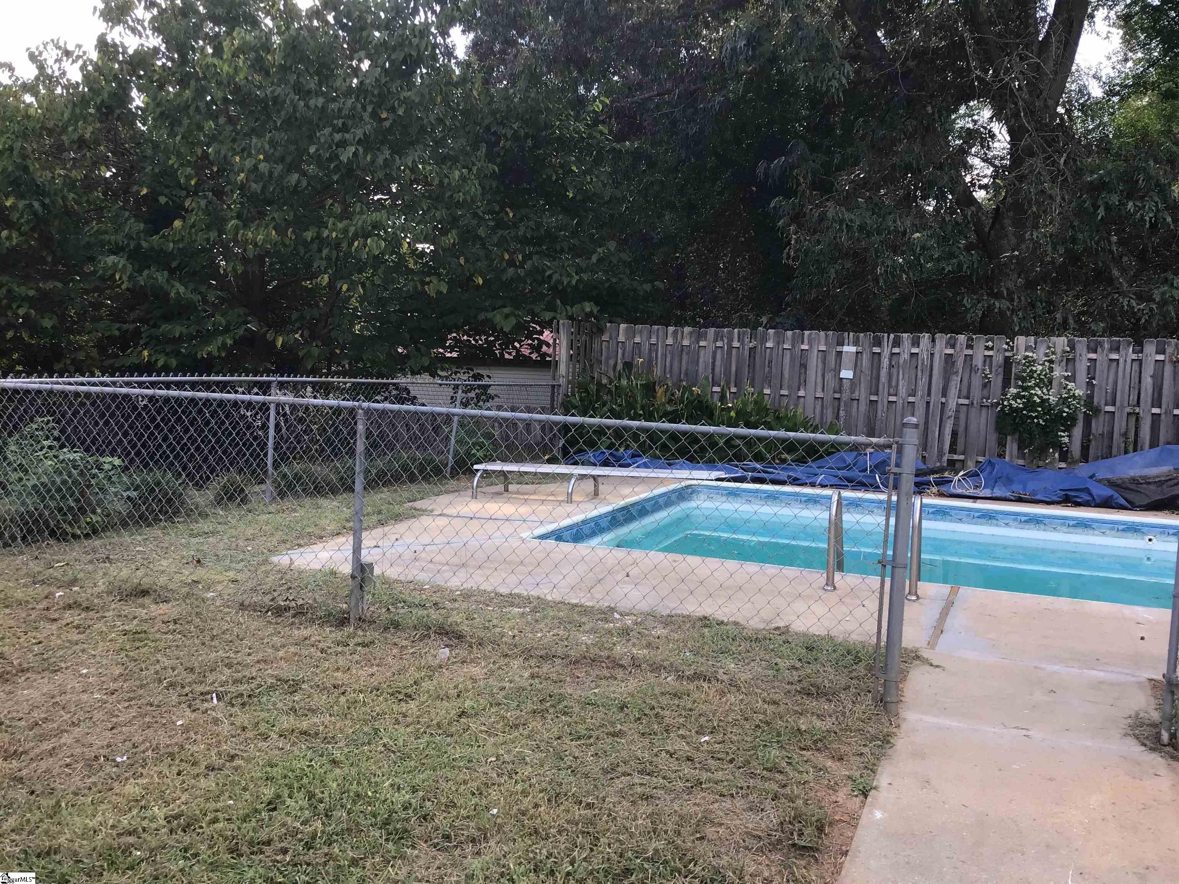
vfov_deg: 45.4
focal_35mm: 31
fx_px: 1056
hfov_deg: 58.4
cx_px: 590
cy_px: 442
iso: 25
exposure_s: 1/233
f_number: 2.4
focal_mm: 3.3
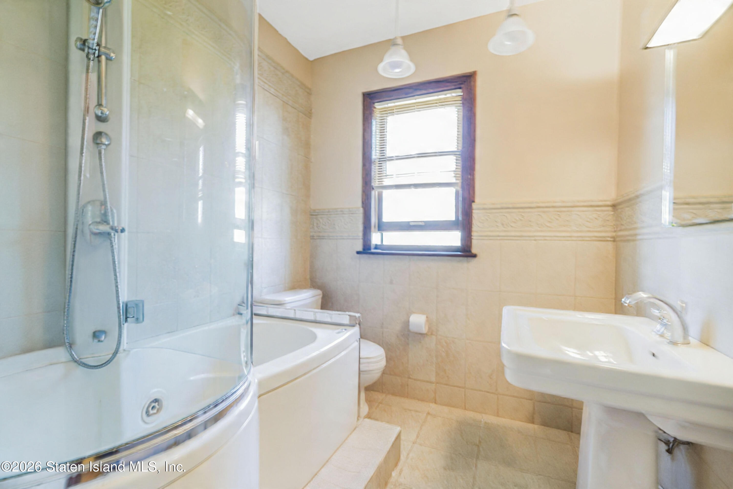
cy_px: 244
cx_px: 366
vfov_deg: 73.7
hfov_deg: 96.7
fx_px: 326
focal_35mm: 16
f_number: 4
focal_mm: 16
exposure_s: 1/1.25
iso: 50
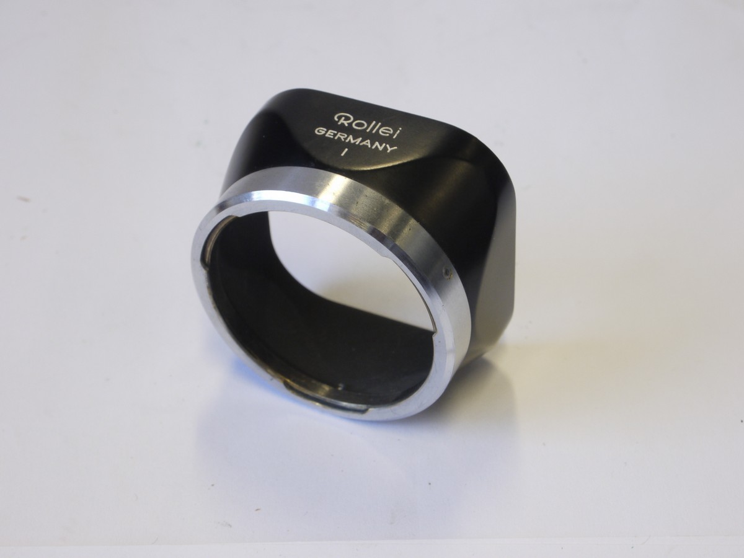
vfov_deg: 17.6
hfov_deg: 23.3
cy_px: 279
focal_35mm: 84
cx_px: 372
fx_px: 1805
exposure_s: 1/13
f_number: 13
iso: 400
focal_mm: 42
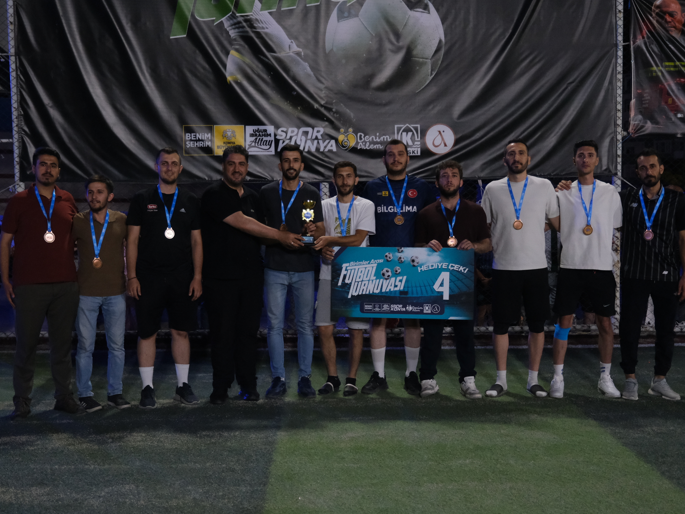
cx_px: 329
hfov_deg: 42.1
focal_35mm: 45
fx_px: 891
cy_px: 260
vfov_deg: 32.2
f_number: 2.8
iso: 5000
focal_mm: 27.4
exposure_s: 1/200
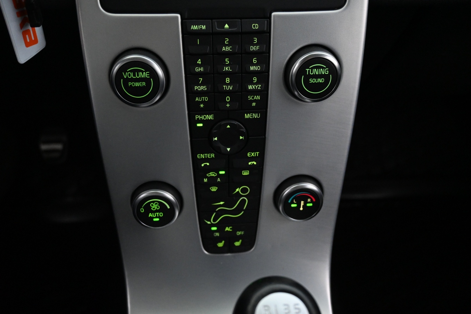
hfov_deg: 58.3
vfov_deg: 40.8
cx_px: 236
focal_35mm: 32
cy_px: 157
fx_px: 422
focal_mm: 21.5
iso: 4000
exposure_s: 1/30
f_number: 4
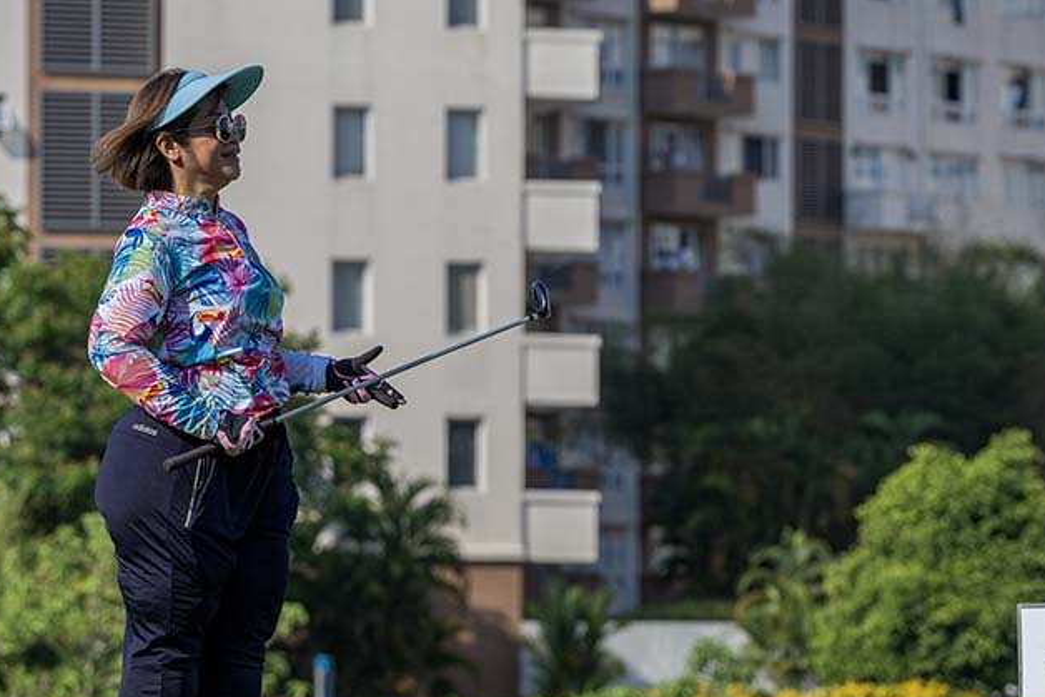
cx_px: 617
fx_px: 4616
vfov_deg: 8.6
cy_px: 423
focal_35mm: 159
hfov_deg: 12.9
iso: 560
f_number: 4
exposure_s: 1/4000
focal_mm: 104
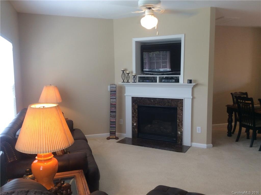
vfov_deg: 44.0
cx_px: 130
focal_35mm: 32
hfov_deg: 56.9
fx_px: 241
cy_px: 98
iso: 32
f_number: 2.4
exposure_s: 1/24
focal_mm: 3.3
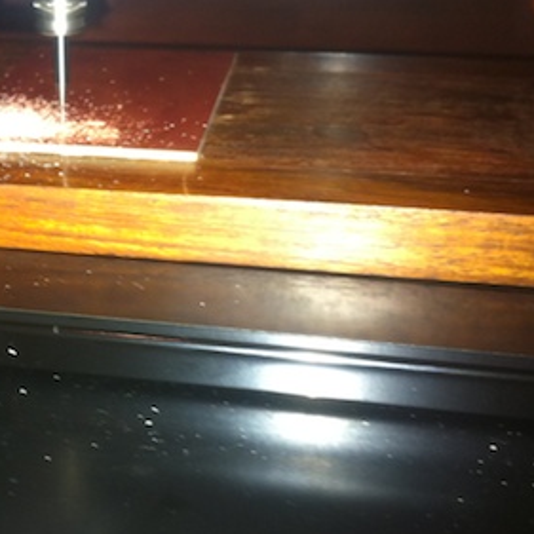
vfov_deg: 26.1
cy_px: 270
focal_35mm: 66
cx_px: 59
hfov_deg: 25.3
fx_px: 1152
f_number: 2.8
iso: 125
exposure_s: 1/15
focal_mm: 3.85
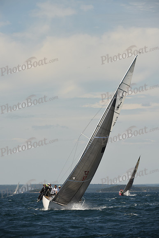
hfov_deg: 5.7
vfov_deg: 8.6
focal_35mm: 240
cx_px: 80
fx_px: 1589
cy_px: 119
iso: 250
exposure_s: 1/1000
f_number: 7.1
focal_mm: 240
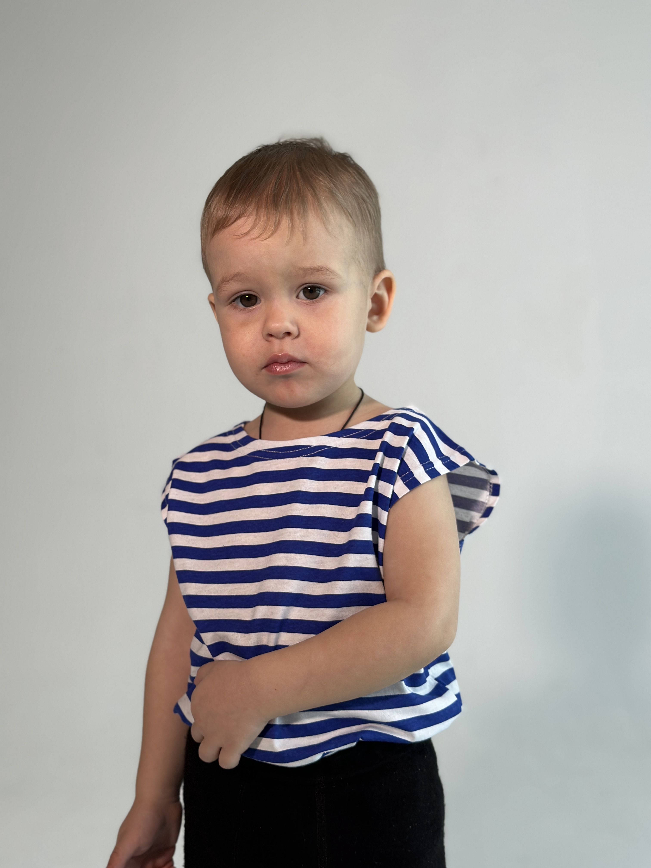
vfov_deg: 39.7
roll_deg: +0.3
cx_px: 326
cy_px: 434
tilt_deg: -2.5
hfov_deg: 30.3
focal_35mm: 48
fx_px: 1204
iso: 80
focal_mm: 6.86
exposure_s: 1/214
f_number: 1.78
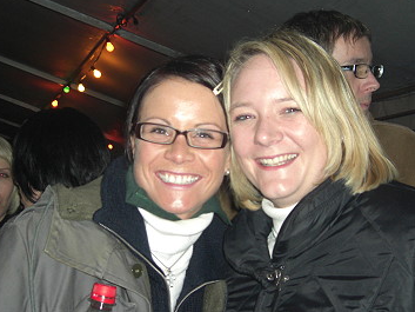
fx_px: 732
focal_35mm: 61
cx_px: 205
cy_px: 160
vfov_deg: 24.0
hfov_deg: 31.7
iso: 200
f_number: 2.8
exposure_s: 1/60
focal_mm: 7.9
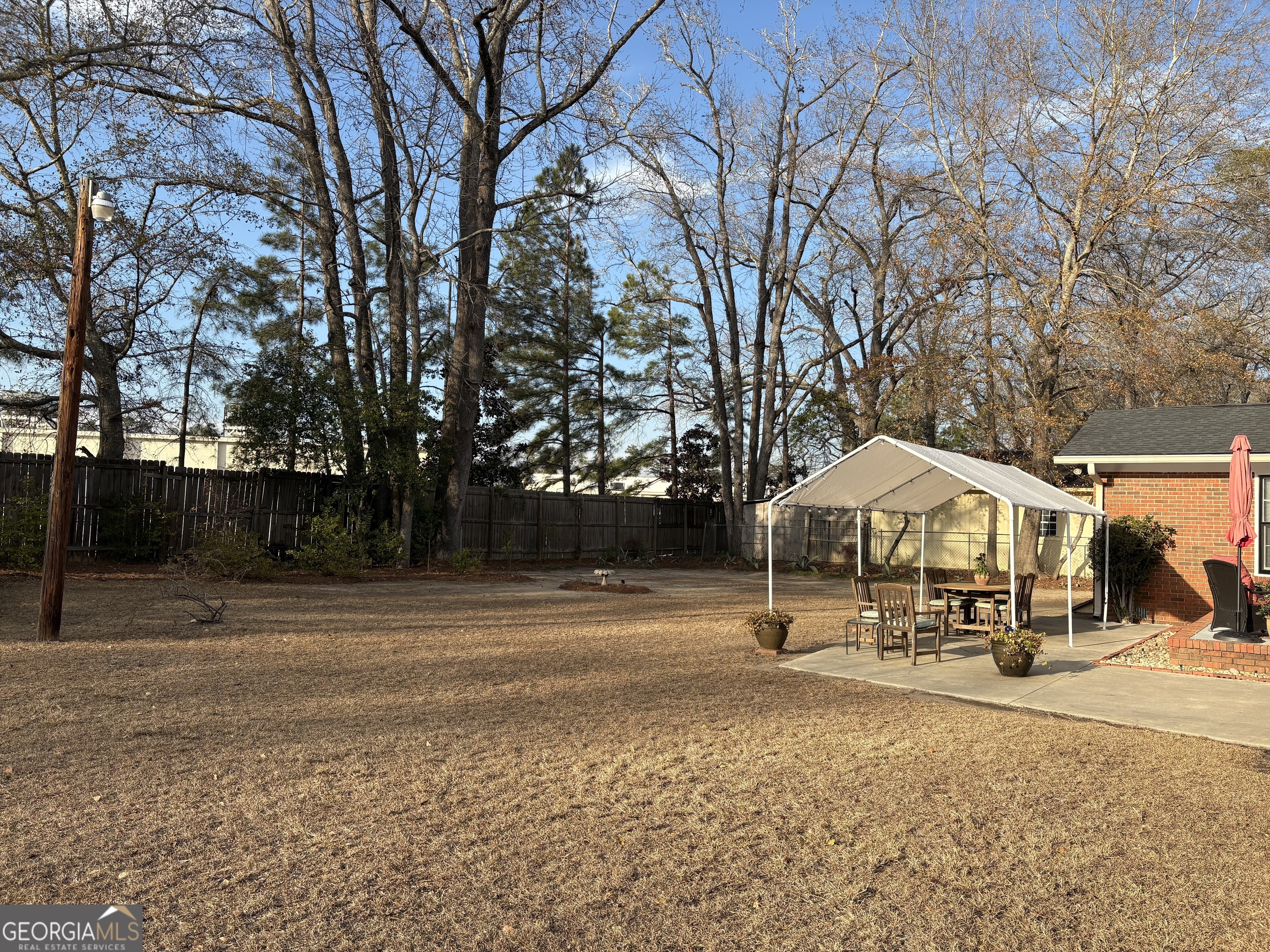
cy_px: 476
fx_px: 954
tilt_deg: +1.7
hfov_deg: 67.3
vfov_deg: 53.1
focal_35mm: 26
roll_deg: -1.2
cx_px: 635
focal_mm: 5.96
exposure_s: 1/1484
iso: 50
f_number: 1.6
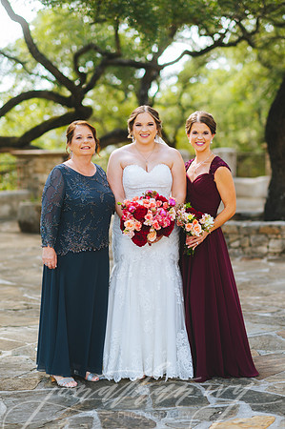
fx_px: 1012
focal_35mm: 85
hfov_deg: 16.0
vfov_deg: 23.9
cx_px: 142
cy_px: 214
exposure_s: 1/500
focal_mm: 85
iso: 160
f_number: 2
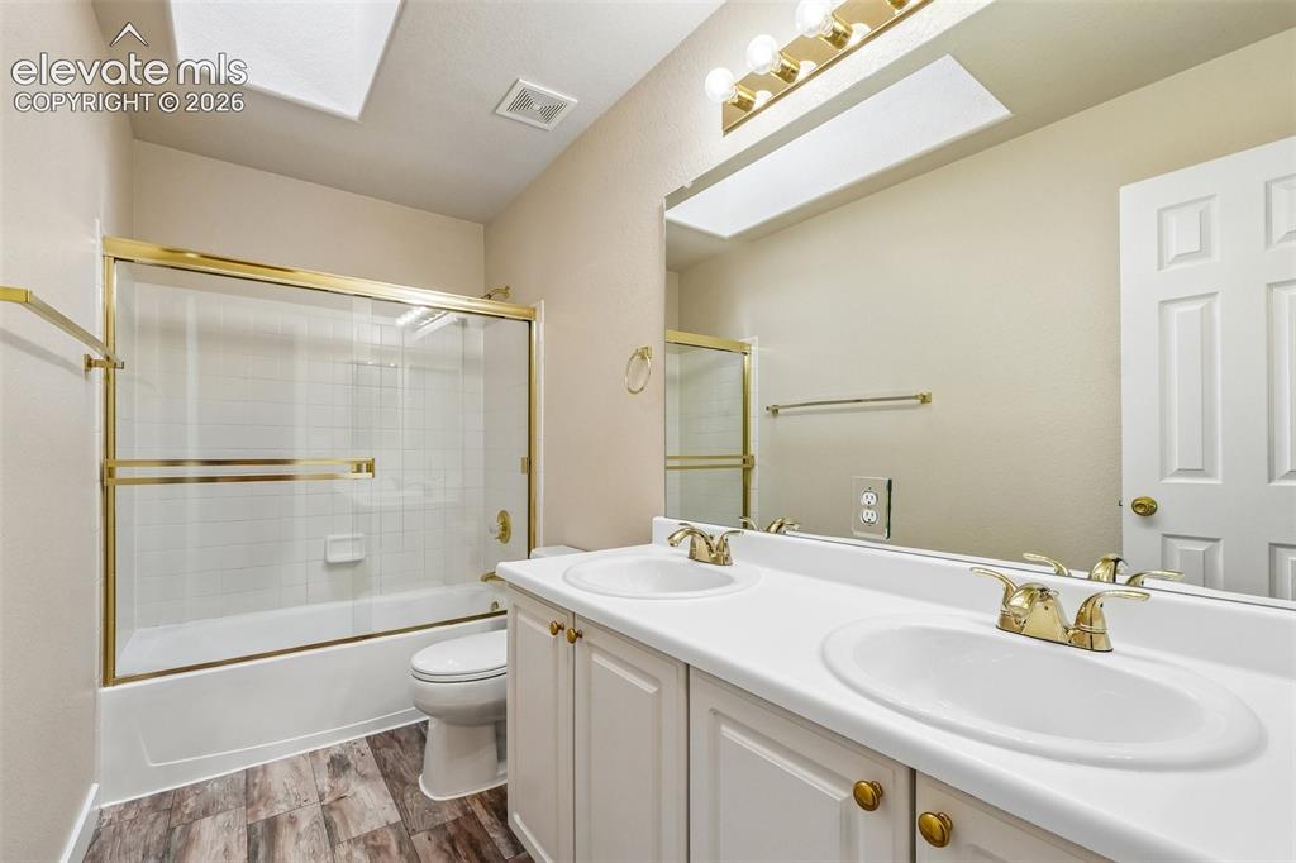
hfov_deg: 100.4
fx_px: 540
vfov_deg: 77.3
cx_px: 648
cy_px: 432
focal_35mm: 15
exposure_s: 1/50
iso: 640
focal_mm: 10
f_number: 9
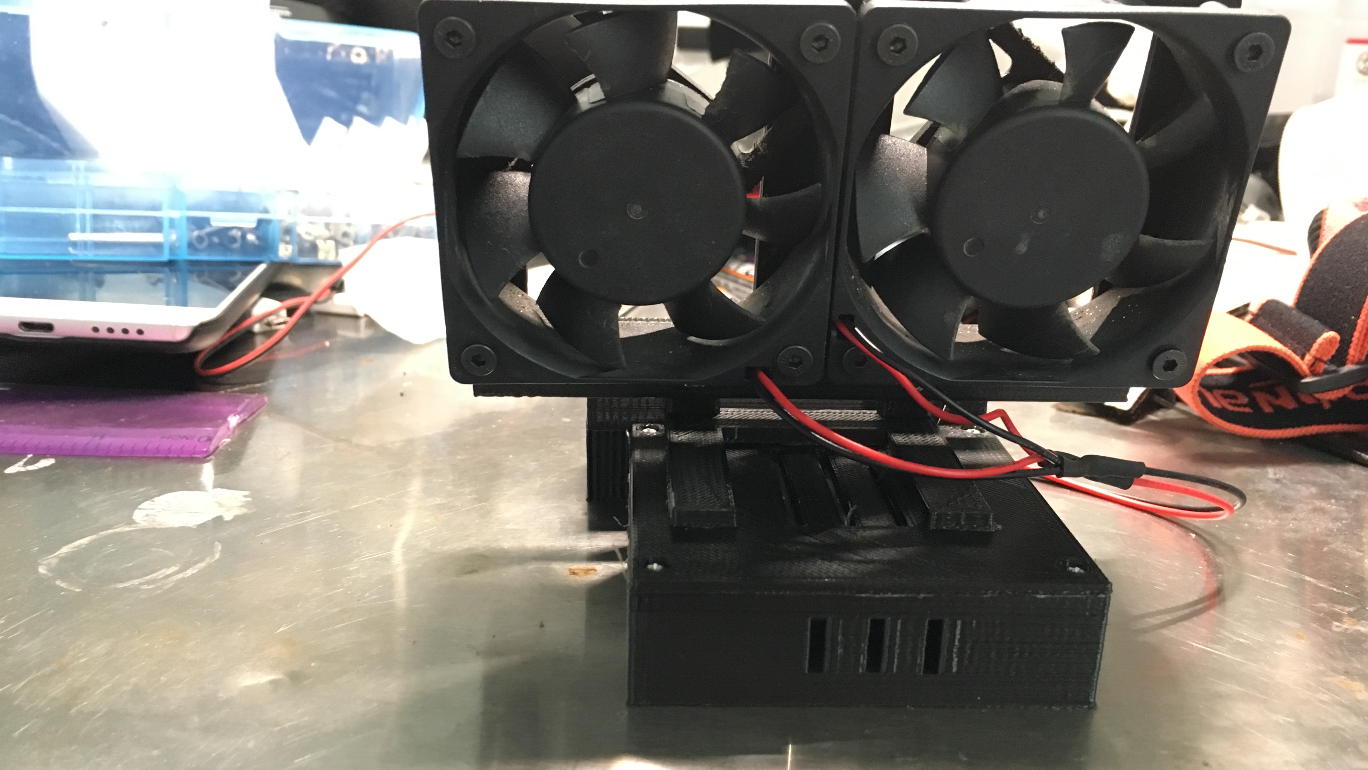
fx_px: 1161
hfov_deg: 61.0
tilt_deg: -17.0
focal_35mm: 32
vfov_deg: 36.7
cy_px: 395
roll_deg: -1.6
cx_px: 686
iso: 200
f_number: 2.2
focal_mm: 4.15
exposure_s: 1/17
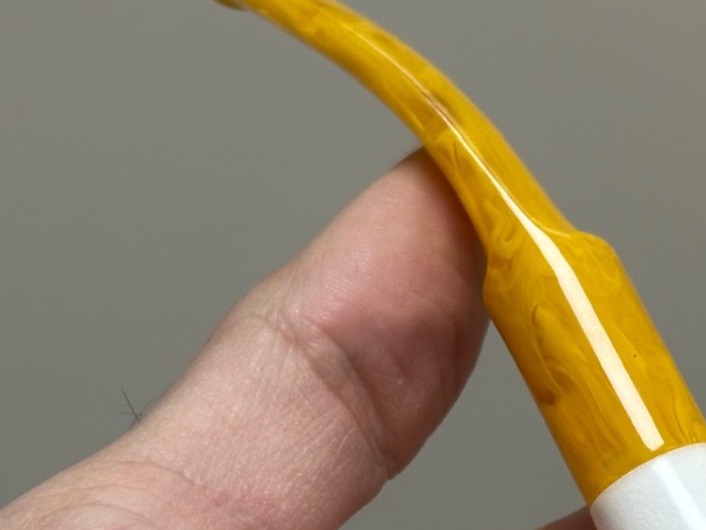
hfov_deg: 16.0
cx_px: 685
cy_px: 416
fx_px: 2468
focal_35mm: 121
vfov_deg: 12.2
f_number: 1.78
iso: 64
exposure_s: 1/121
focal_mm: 6.86
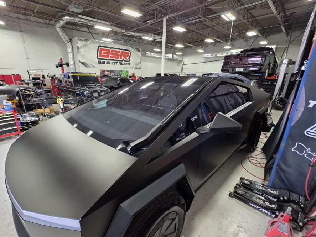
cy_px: 127
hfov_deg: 97.9
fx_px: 137
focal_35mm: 15
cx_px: 144
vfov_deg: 81.7
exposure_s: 1/120
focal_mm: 2.2
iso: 200
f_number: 1.9
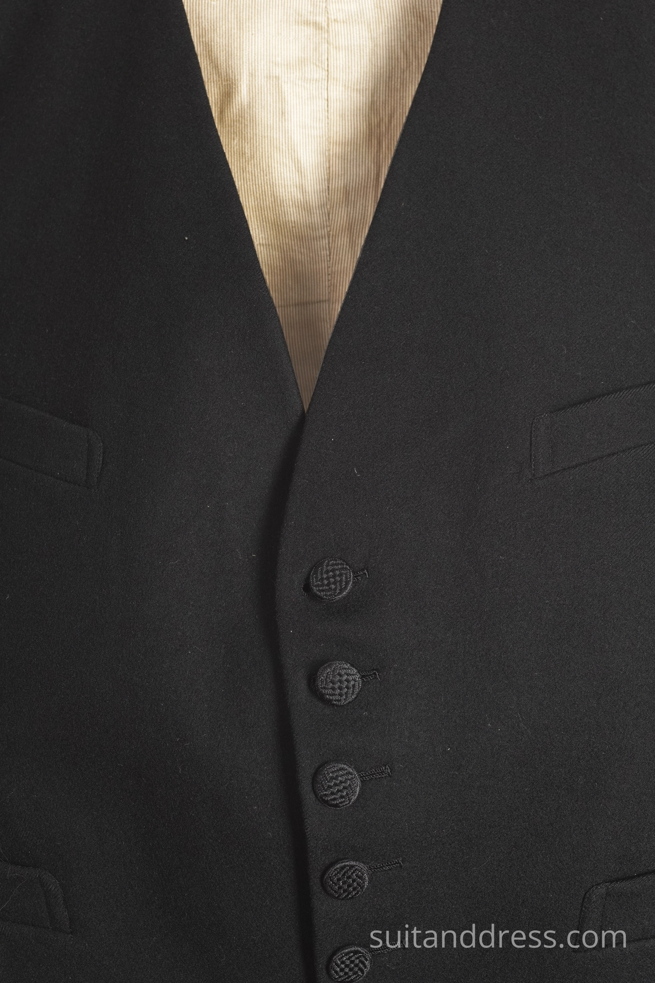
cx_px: 328
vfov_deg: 41.1
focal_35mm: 48
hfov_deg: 28.1
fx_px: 1310
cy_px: 492
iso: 400
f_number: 8
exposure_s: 1/13
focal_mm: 32
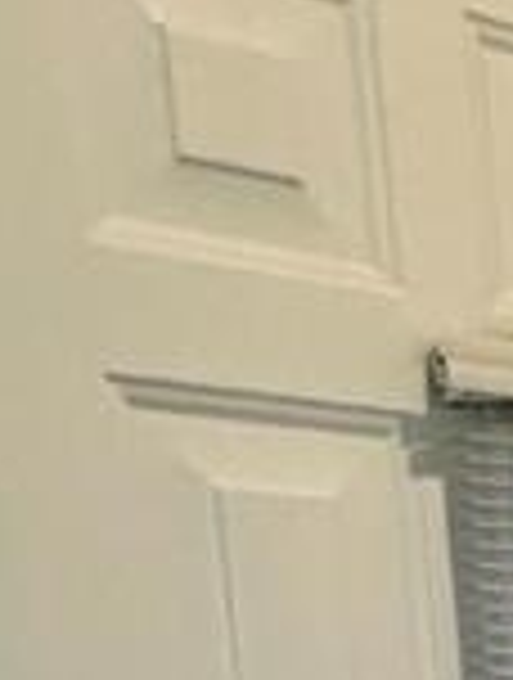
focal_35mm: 111
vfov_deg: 15.5
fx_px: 2184
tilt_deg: -11.4
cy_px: 1175
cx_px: 1584
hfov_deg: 9.8
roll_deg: +0.0
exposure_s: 1/120
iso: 320
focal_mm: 2.22
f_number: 2.2
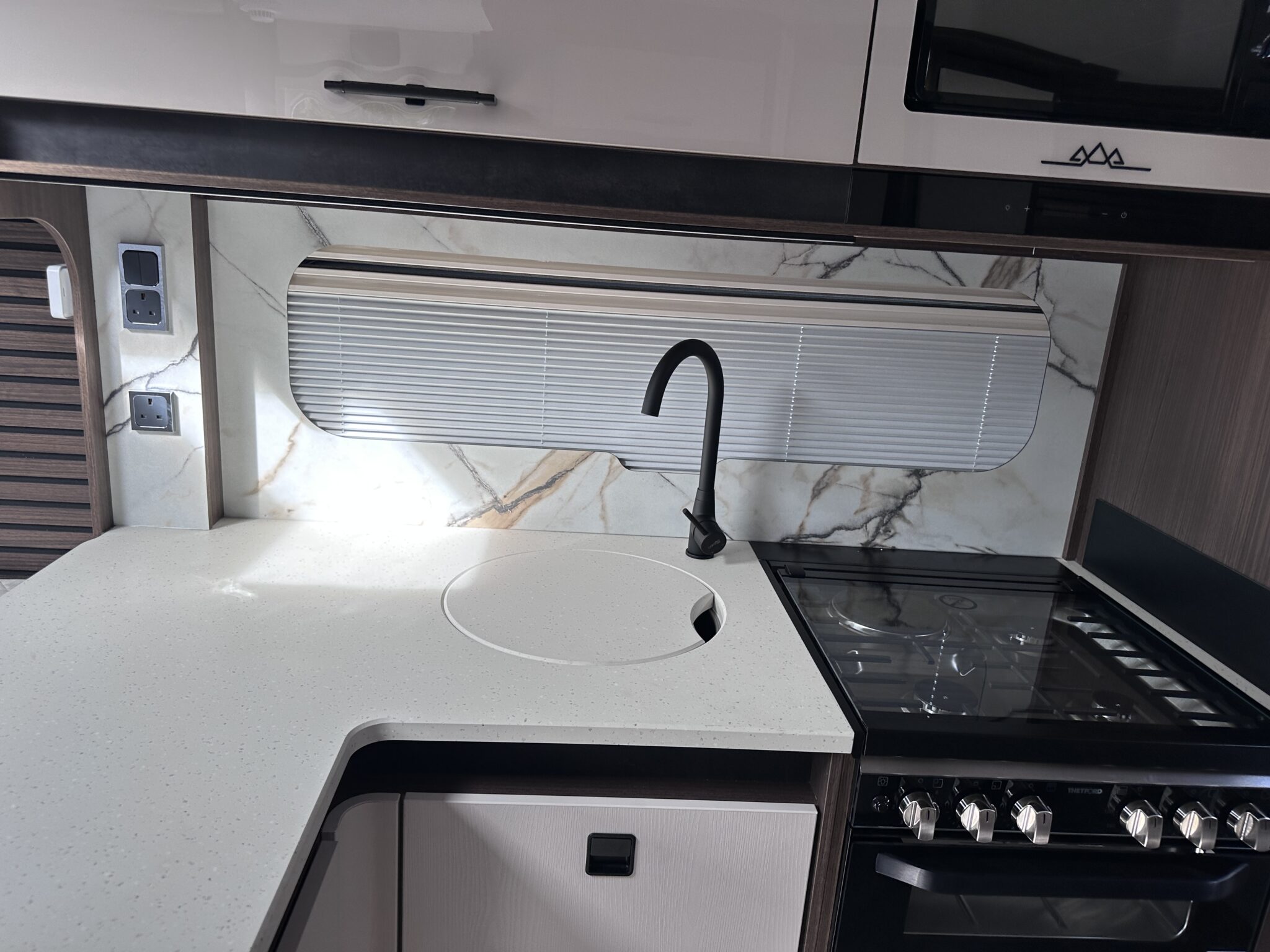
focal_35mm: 24
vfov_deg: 56.8
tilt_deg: -13.7
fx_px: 881
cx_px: 635
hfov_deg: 71.6
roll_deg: -4.4
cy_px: 476
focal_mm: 6.86
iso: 64
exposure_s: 1/228
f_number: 1.78
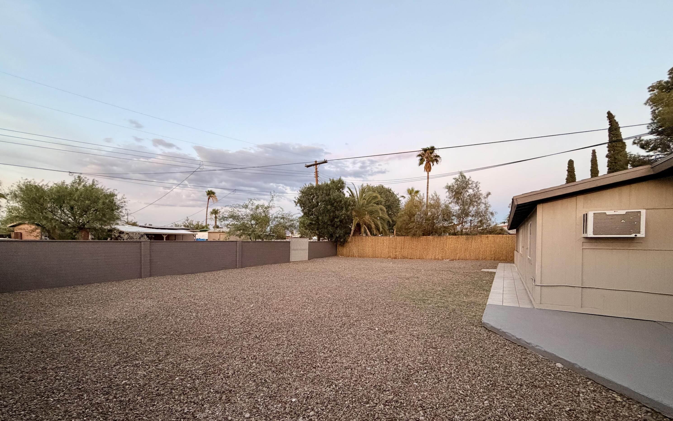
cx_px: 336
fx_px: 275
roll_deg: -0.7
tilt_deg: -0.9
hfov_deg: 101.5
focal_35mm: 15
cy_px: 244
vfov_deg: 74.3
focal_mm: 2.22
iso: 320
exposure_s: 1/62
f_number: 2.2
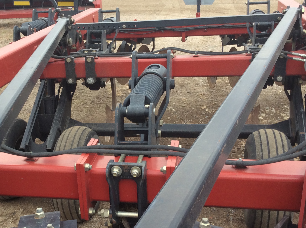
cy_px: 128
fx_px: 450
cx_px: 111
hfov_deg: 37.3
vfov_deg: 28.5
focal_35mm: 51
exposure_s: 1/123
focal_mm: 3.3
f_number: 2.4
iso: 32
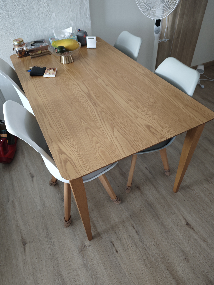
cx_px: 107
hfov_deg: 58.9
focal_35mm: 23
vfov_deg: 73.9
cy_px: 142
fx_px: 190
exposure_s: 1/33.3
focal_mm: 6.55
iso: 800
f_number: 1.6
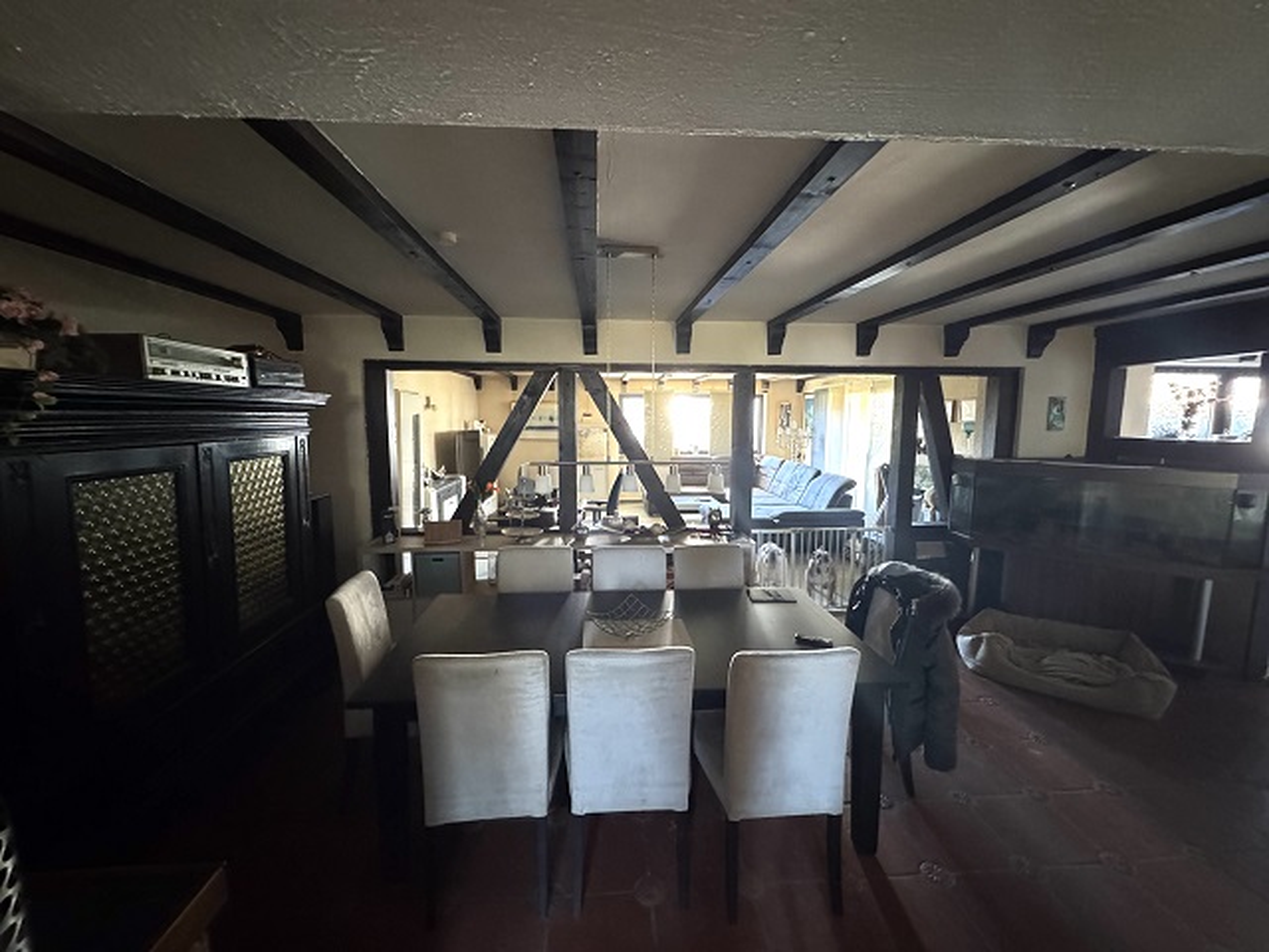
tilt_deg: -5.9
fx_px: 513
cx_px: 634
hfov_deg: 102.1
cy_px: 476
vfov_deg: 85.7
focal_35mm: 14
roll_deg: -0.1
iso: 1250
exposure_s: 1/60
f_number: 2.2
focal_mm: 2.22
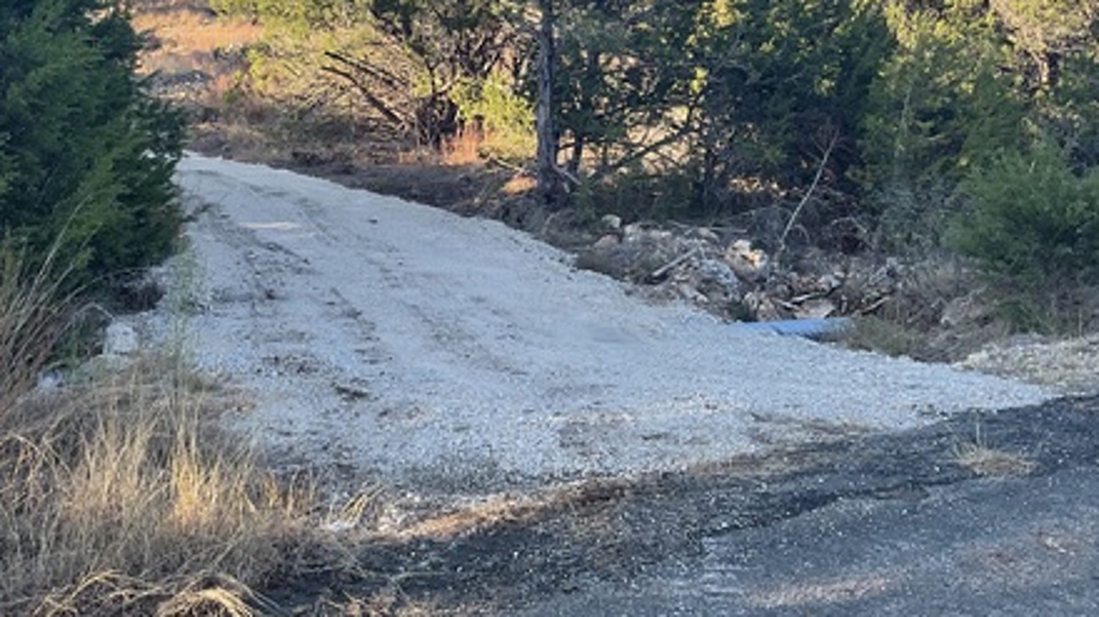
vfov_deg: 25.7
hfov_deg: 44.4
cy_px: 162
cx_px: 445
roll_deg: -2.1
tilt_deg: -2.8
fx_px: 1340
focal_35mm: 46
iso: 16
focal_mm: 3
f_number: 1.8
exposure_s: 1/316
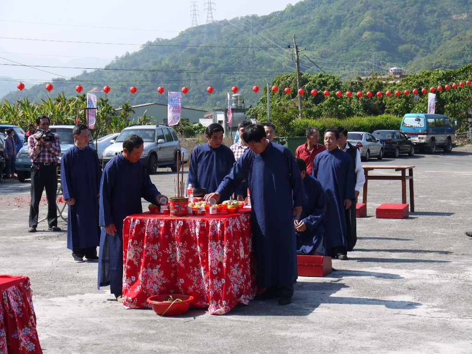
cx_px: 236
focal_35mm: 84
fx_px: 1145
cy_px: 177
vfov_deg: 17.6
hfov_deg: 23.3
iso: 160
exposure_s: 1/250
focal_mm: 42
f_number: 8
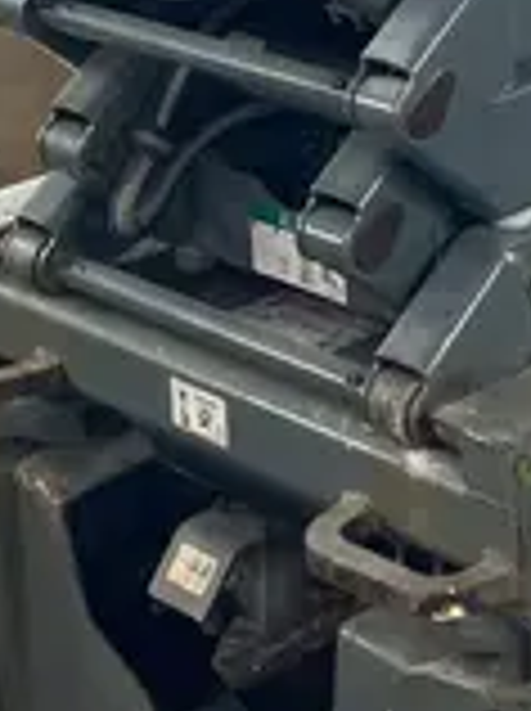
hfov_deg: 11.1
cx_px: 711
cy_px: -434
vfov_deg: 14.0
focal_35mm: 130
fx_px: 2666
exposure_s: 1/60
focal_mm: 3.99
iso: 125
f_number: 1.8
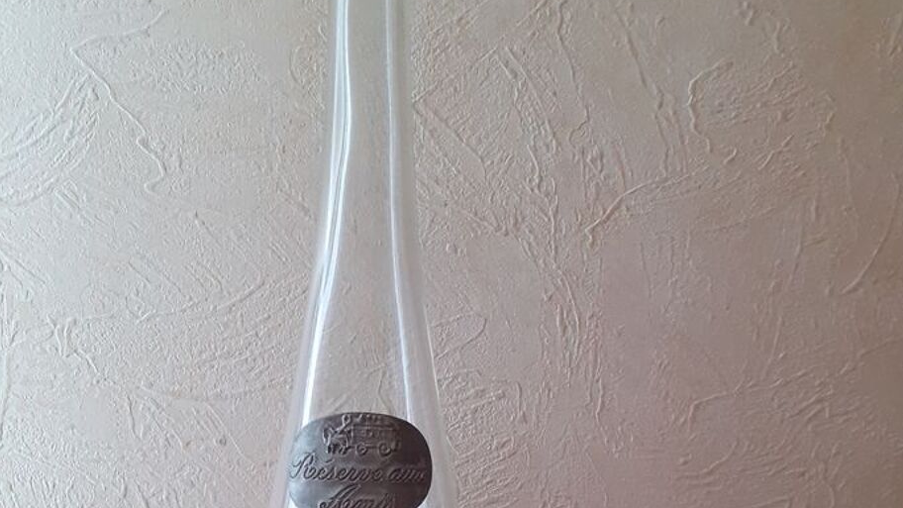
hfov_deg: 47.3
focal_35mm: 43
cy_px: 488
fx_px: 1030
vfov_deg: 26.5
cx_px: 423
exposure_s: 1/33
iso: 200
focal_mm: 3.6
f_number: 1.9
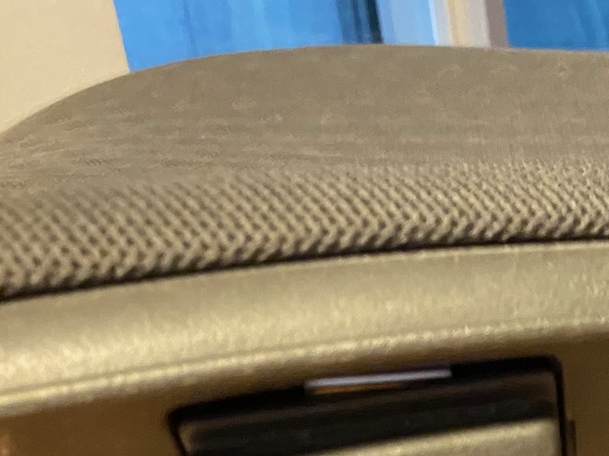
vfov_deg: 18.5
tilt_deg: -25.7
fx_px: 1319
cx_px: 726
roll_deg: +2.5
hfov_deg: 23.8
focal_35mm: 75
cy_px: 555
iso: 640
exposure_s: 1/25
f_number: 1.8
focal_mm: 4.25
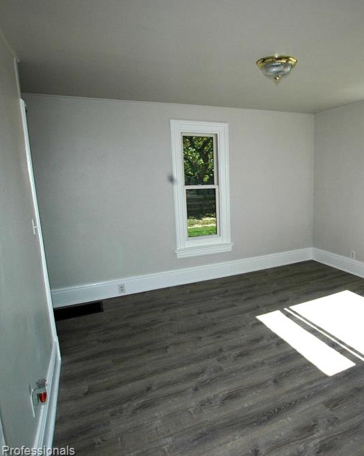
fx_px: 320
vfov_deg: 70.9
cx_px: 256
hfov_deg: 57.4
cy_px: 227
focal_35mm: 24
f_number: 9
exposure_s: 1/320
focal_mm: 11
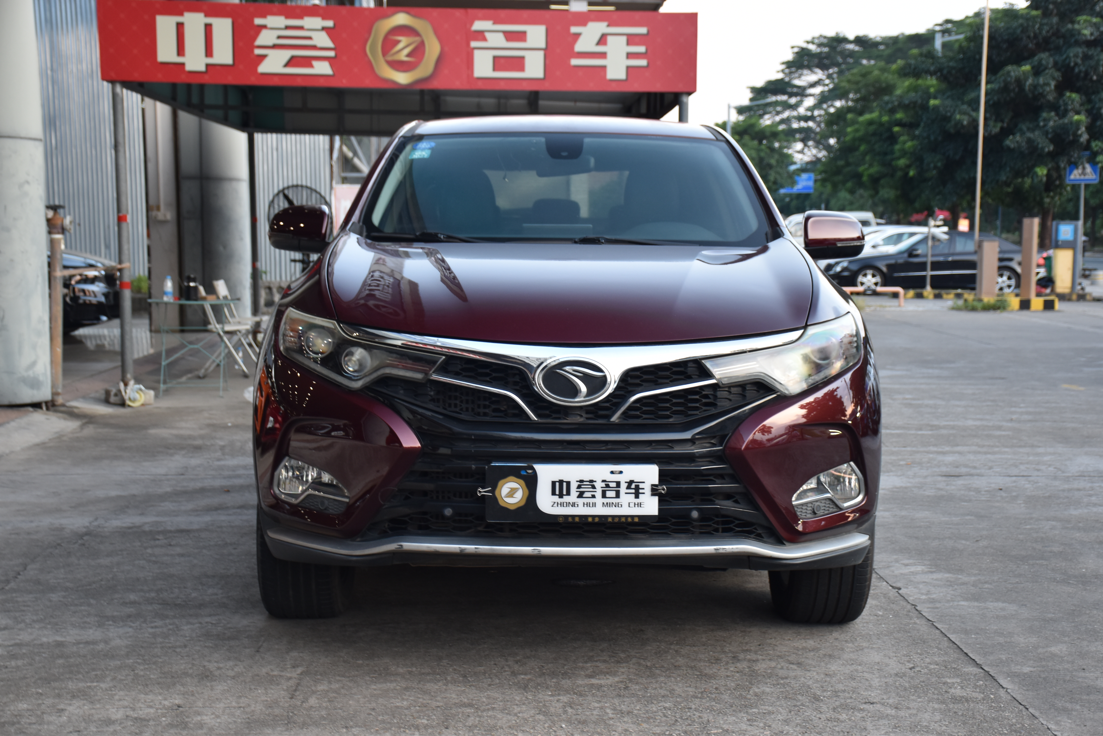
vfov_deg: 25.8
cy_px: 368
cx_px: 552
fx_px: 1609
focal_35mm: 52
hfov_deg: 37.8
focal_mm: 35
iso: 400
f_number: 4.2
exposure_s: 1/60
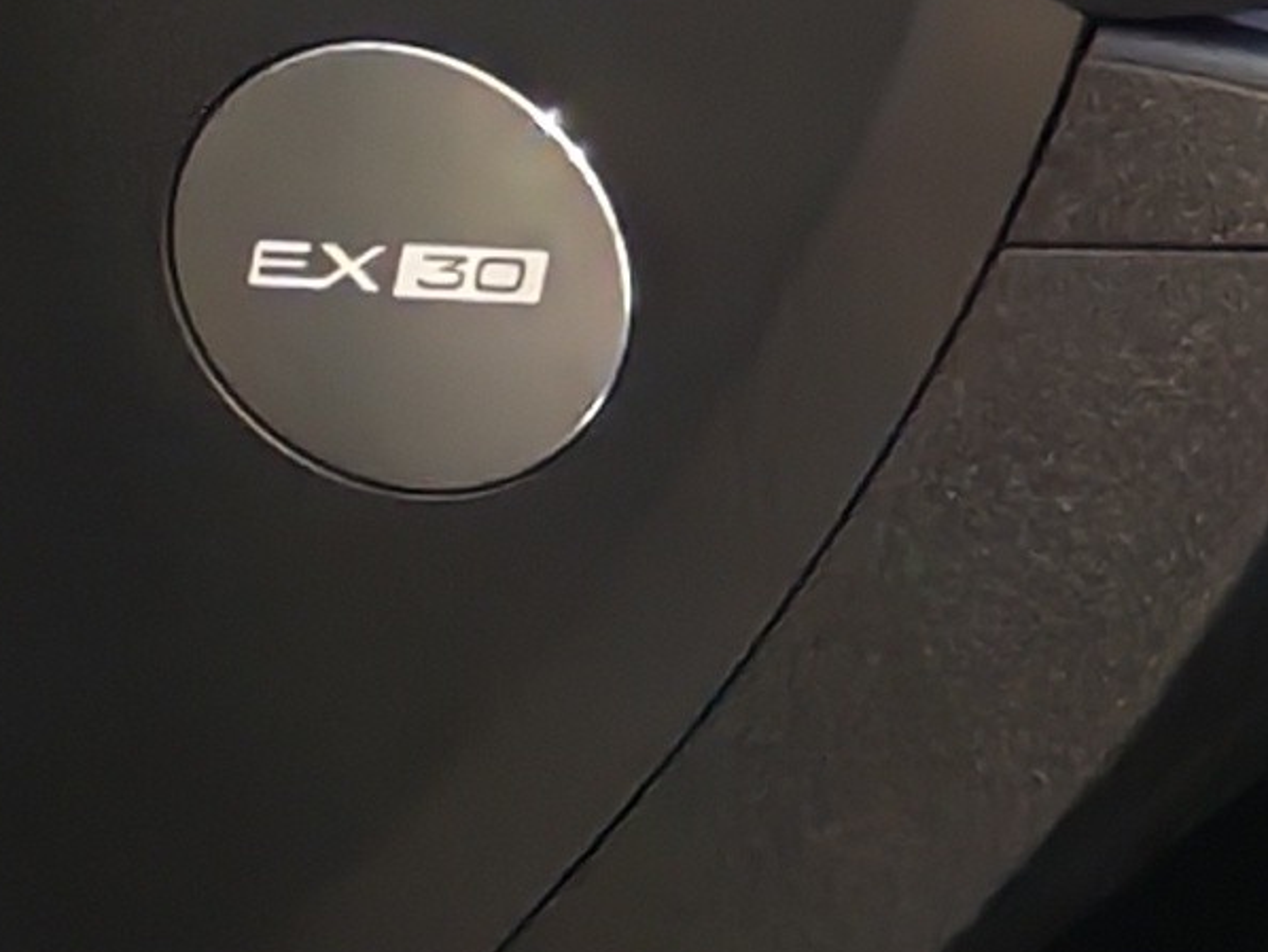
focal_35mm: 226
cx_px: 3836
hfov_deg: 7.6
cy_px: -373
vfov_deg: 6.5
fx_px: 8282
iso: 640
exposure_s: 1/100
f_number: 1.9
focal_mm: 6.12
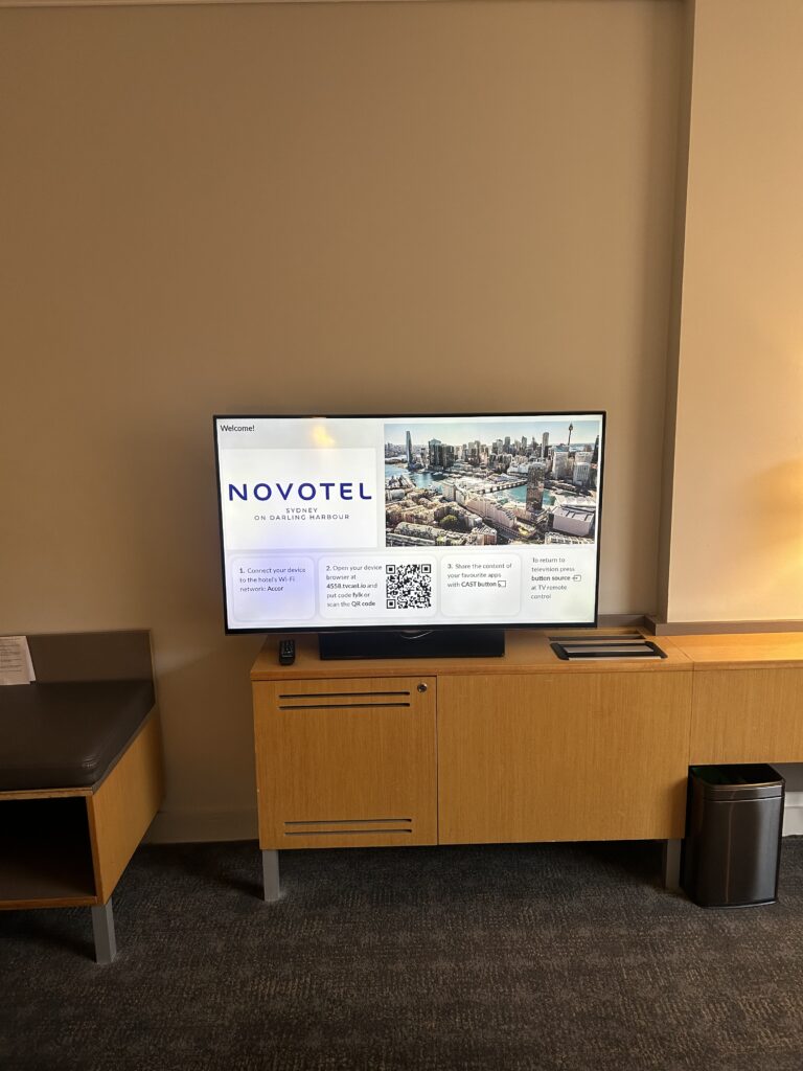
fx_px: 804
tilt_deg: -10.9
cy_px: 536
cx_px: 402
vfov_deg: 67.3
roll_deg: +0.4
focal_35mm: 26
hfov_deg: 53.1
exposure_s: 1/120
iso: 125
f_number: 1.5
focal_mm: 5.7
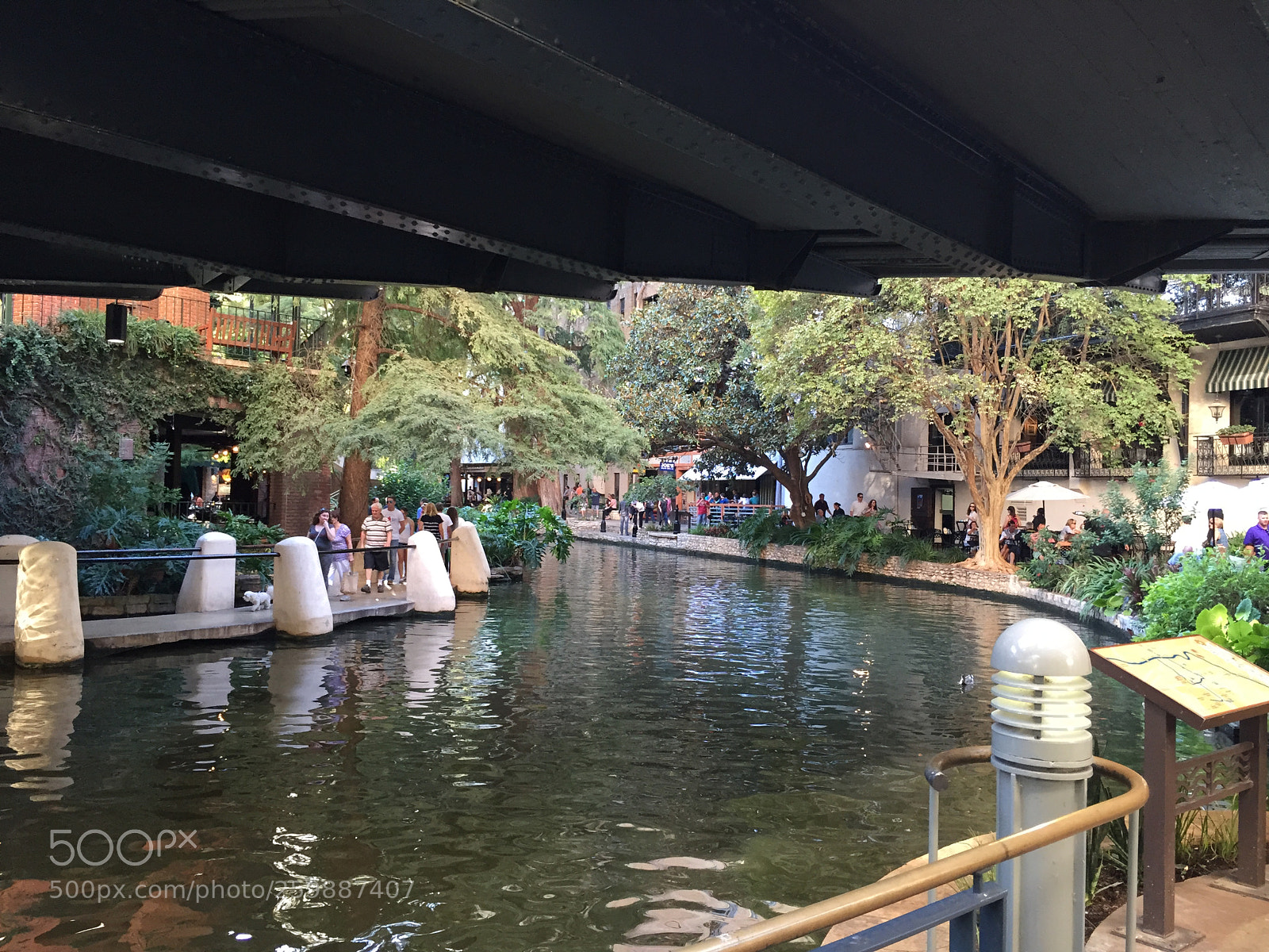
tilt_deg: +1.2
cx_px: 634
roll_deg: -2.0
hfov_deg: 61.7
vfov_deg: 48.2
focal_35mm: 29
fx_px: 1063
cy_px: 476
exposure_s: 1/30
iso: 50
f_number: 2.2
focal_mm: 4.15
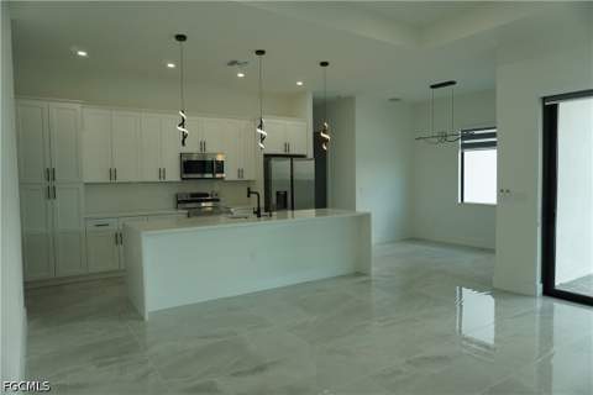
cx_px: 296
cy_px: 198
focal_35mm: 24
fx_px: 395
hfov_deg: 73.7
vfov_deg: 53.1
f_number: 4
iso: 250
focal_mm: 16
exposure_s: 1/160
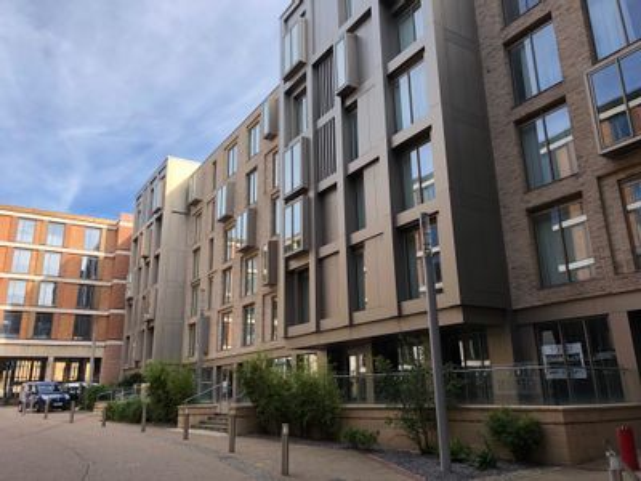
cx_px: 320
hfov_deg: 63.4
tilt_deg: +16.8
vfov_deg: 49.7
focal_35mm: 28
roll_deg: +1.2
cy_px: 240
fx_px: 518
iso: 20
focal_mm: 3.99
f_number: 1.8
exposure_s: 1/600
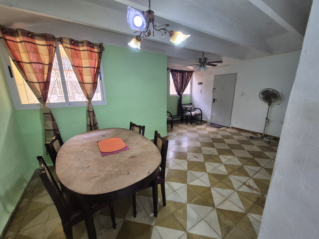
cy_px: 120
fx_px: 120
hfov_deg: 106.2
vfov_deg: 89.9
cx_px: 160
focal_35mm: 13
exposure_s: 1/61
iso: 250
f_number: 2.2
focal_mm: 1.74
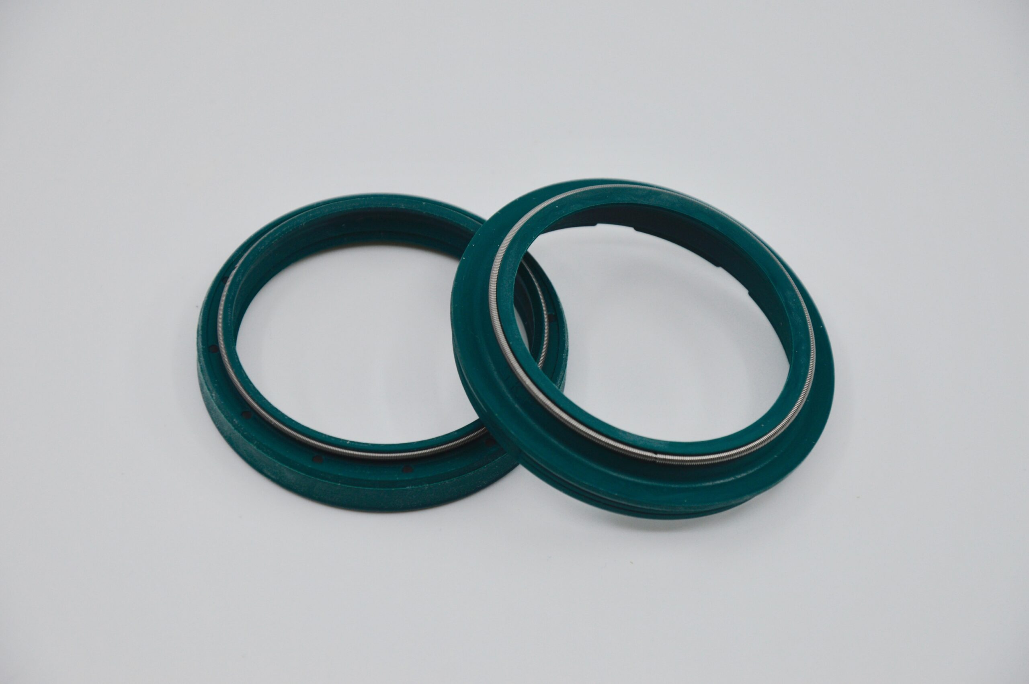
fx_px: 4498
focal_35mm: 158
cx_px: 514
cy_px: 342
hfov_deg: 13.1
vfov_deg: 8.7
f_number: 7.1
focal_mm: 105
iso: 100
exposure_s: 1/200
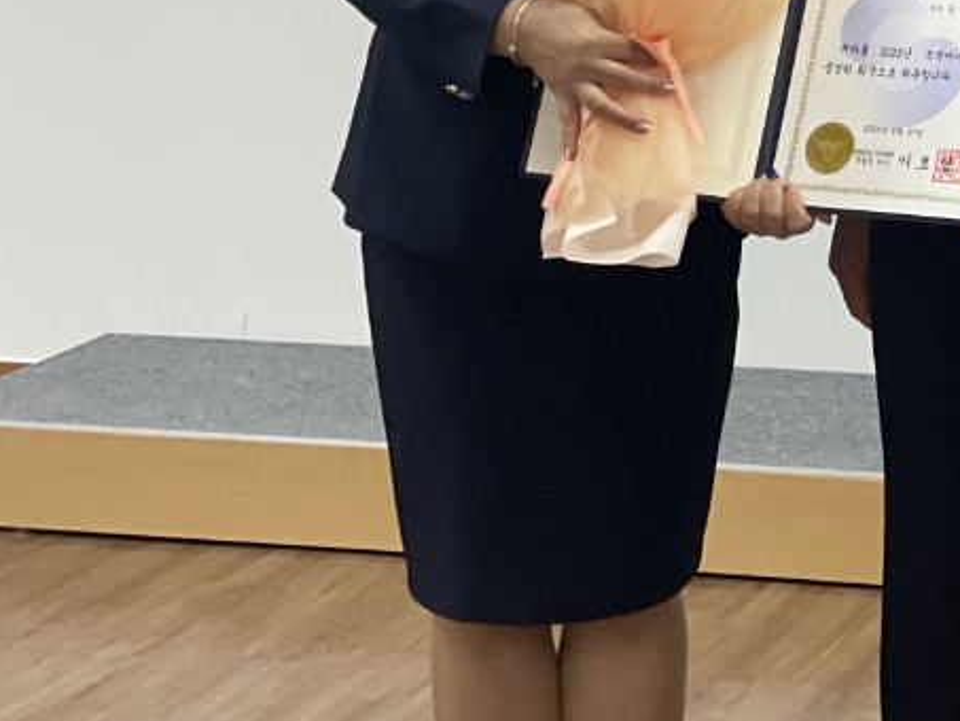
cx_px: 1081
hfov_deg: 13.1
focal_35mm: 147
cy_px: -161
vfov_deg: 9.9
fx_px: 4078
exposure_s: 1/120
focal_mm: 6
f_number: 2
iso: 160
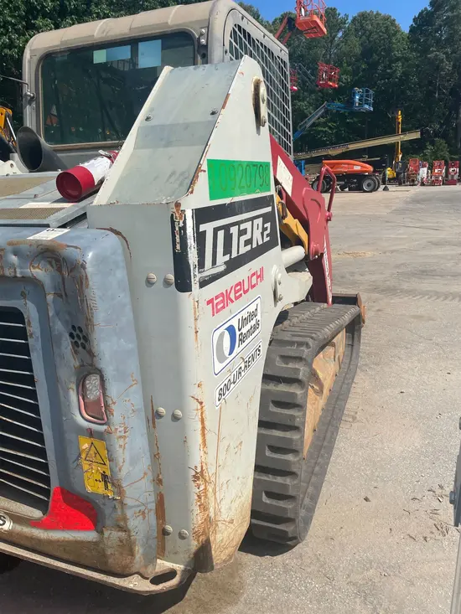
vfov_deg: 67.3
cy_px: 307
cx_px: 230
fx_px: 462
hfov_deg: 53.1
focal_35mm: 26
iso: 32
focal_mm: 4.2
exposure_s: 1/5291
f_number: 1.6
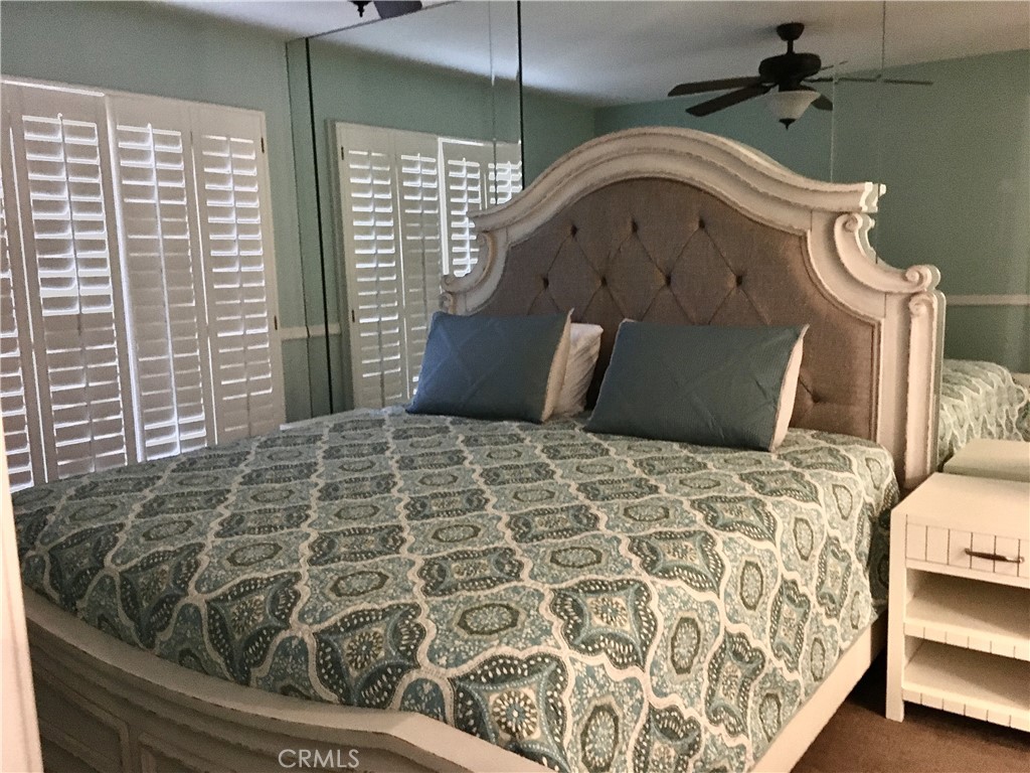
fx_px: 863
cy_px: 386
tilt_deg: -7.4
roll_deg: +1.7
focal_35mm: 29
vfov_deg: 48.2
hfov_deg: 61.7
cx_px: 515
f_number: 2.2
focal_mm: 4.15
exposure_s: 1/15
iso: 500
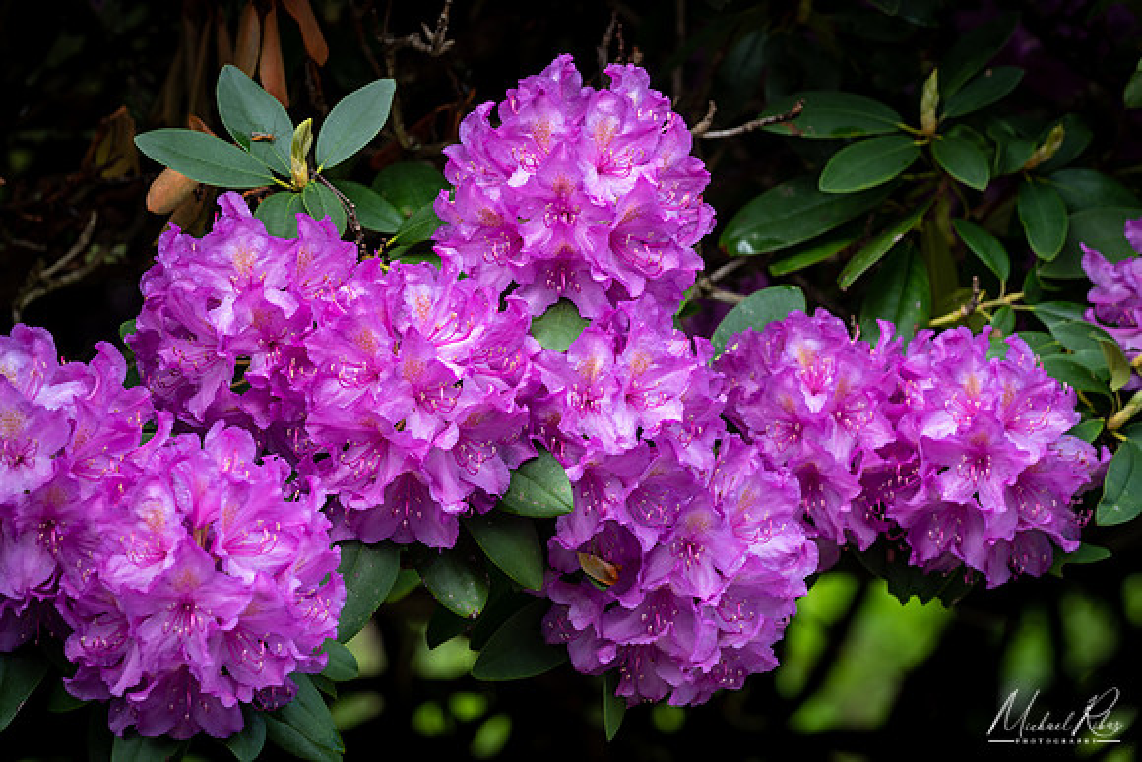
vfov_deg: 9.5
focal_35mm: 145
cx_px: 571
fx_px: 4601
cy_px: 381
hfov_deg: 14.2
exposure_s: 1/45
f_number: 8
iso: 100
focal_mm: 145
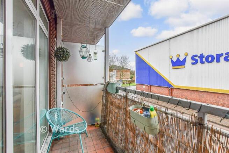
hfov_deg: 100.4
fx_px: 95
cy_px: 76
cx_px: 114
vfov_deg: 77.4
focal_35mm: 15
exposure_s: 1/40
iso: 320
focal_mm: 10
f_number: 8
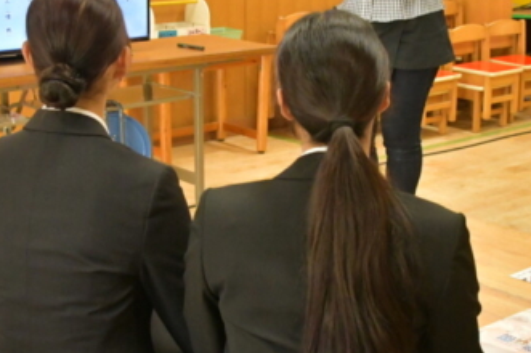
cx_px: 266
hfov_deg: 28.1
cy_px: 127
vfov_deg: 18.8
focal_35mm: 72
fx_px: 1061
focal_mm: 21
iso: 4000
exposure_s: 1/125
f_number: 5.6
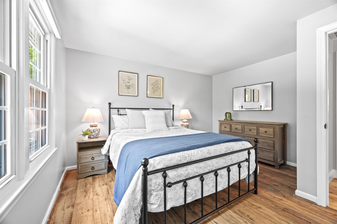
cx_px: 168
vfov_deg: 81.1
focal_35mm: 14
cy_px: 112
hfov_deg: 104.3
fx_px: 131
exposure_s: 2.5
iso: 250
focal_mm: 14
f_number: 7.1
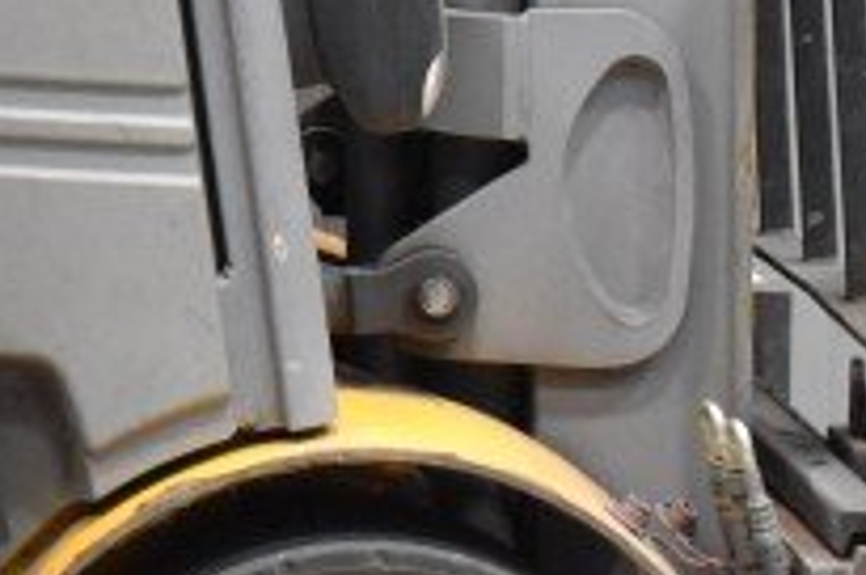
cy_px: -359
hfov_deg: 9.5
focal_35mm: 211
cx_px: -389
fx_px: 5068
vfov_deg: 6.4
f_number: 5
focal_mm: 24
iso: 1600
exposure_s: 1/30
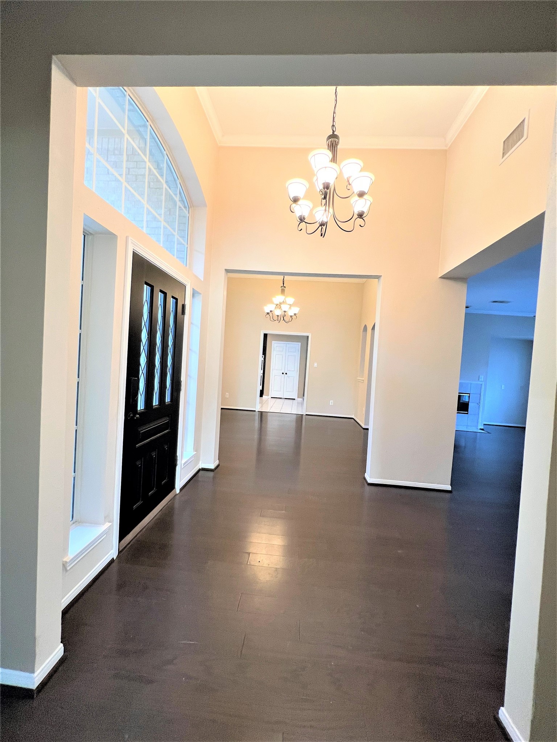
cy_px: 371
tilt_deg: -2.0
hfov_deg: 89.9
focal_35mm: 13
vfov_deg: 106.2
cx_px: 278
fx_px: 279
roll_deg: -3.7
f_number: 1.8
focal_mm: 1.57
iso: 200
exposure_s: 1/60
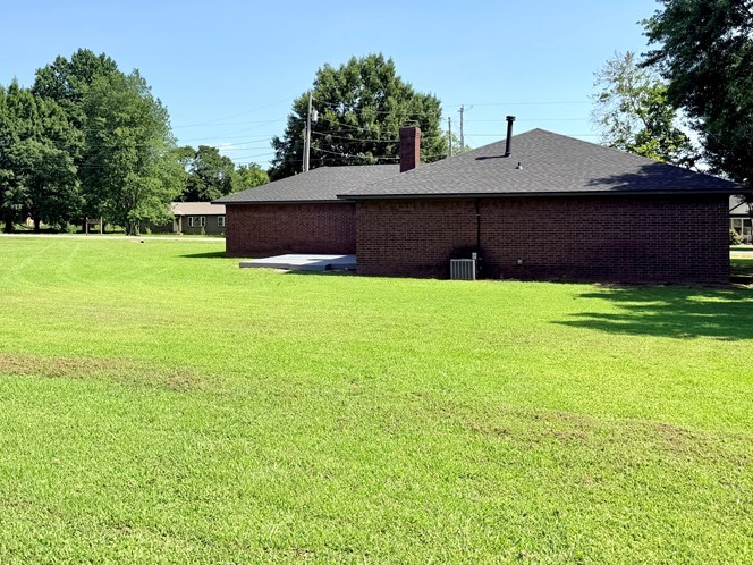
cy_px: 210
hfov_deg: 49.6
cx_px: 273
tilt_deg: +0.8
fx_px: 805
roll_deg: +1.1
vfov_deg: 38.4
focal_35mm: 37
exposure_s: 1/3953
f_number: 1.78
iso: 80
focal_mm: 6.76
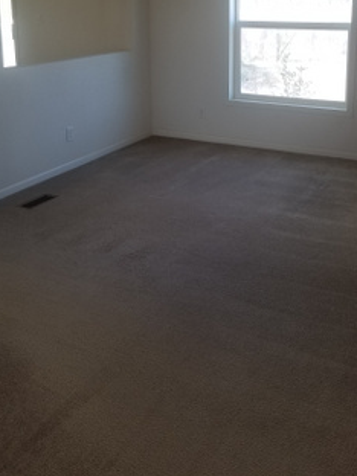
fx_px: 550
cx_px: 217
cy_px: 119
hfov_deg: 35.8
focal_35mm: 40
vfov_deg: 45.2
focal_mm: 4.25
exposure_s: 1/120
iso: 64
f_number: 1.7
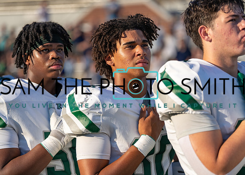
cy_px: 88
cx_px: 122
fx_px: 867
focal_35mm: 125
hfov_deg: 16.1
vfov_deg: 11.5
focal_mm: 119
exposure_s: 1/1600
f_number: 2.8
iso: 100
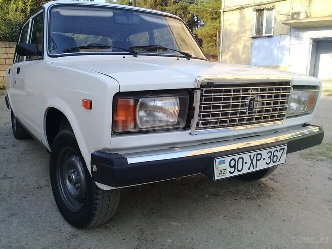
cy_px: 124
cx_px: 166
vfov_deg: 45.4
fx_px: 297
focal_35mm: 31
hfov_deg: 58.4
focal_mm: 3.3
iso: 50
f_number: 2.2
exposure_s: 1/263
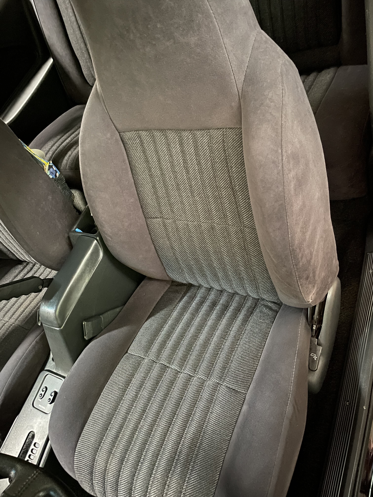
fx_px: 374
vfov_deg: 67.3
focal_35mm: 26
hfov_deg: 53.1
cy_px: 248
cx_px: 186
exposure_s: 1/8
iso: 1250
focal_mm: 4.2
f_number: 1.6
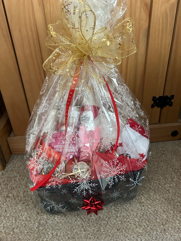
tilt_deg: -28.1
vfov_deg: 67.3
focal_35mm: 26
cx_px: 90
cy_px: 120
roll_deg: +2.6
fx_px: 181
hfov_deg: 53.1
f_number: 1.5
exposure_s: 1/60
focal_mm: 5.7
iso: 500
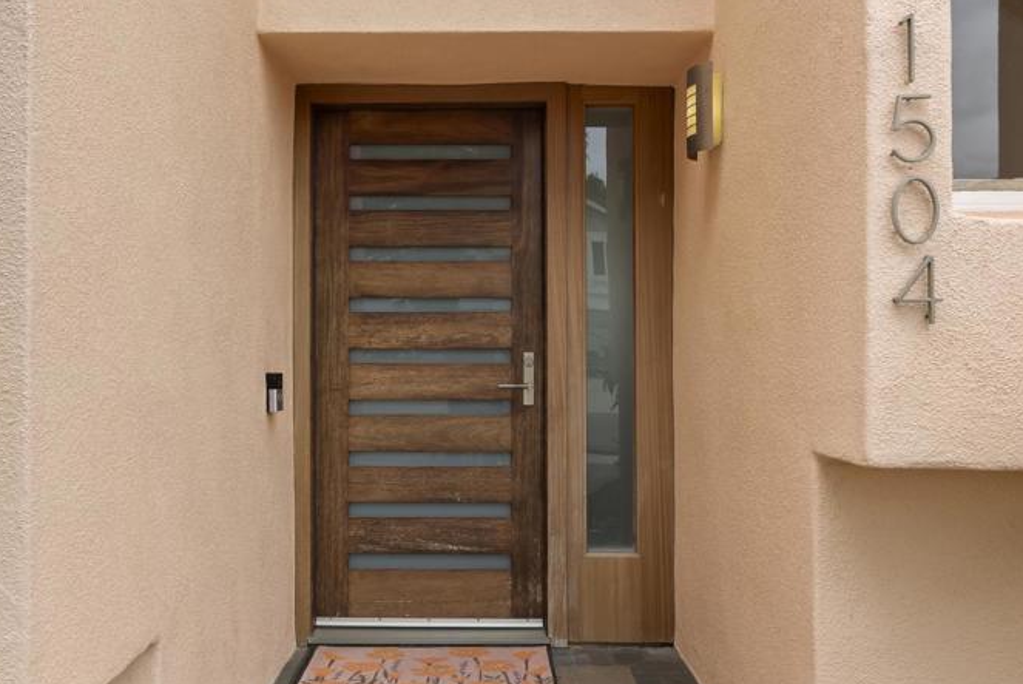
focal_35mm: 34
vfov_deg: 38.9
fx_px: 967
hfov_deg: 55.7
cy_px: 340
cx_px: 472
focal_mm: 22
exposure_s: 1/320
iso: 500
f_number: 7.1
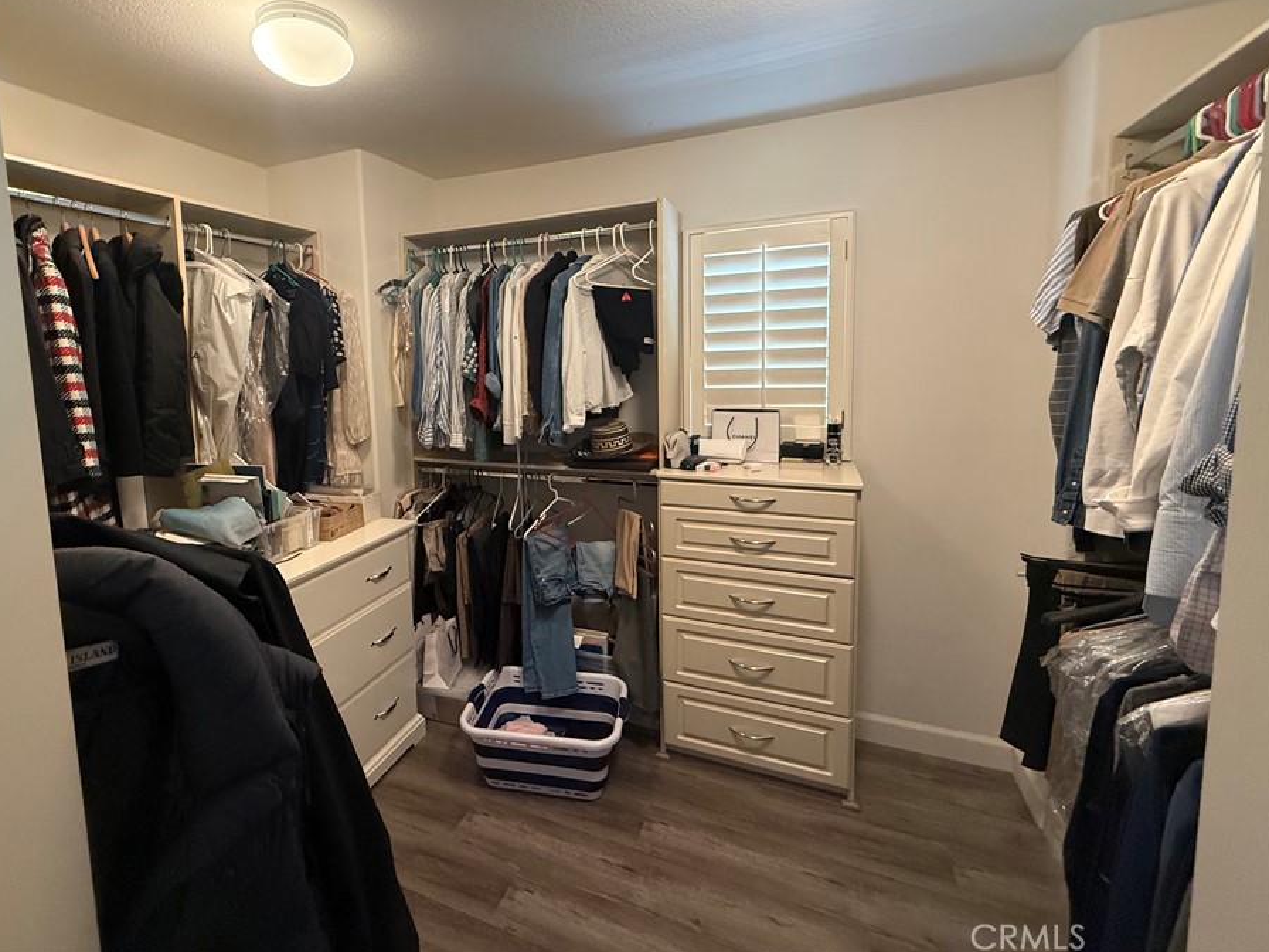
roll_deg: +1.7
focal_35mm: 16
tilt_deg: -7.0
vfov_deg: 77.7
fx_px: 587
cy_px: 414
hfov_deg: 94.0
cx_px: 554
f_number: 2.2
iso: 500
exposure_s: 1/60
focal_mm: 2.22
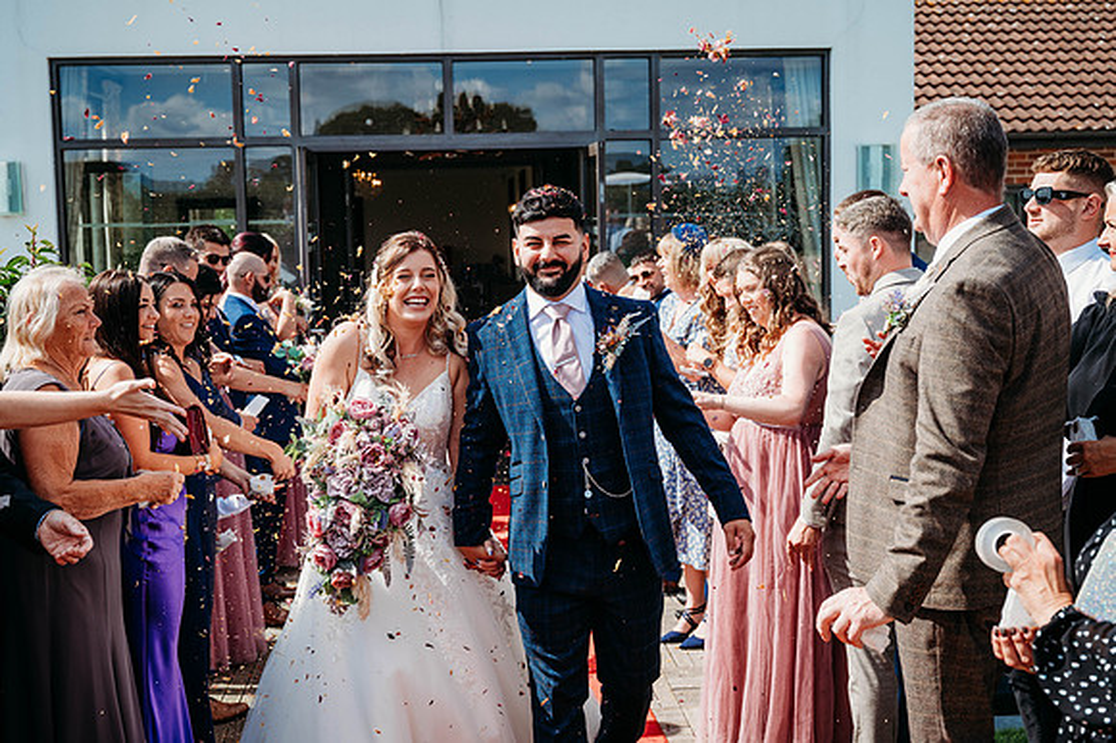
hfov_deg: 41.9
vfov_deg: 28.6
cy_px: 372
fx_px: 1456
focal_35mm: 47
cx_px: 558
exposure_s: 1/800
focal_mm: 47
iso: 250
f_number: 5
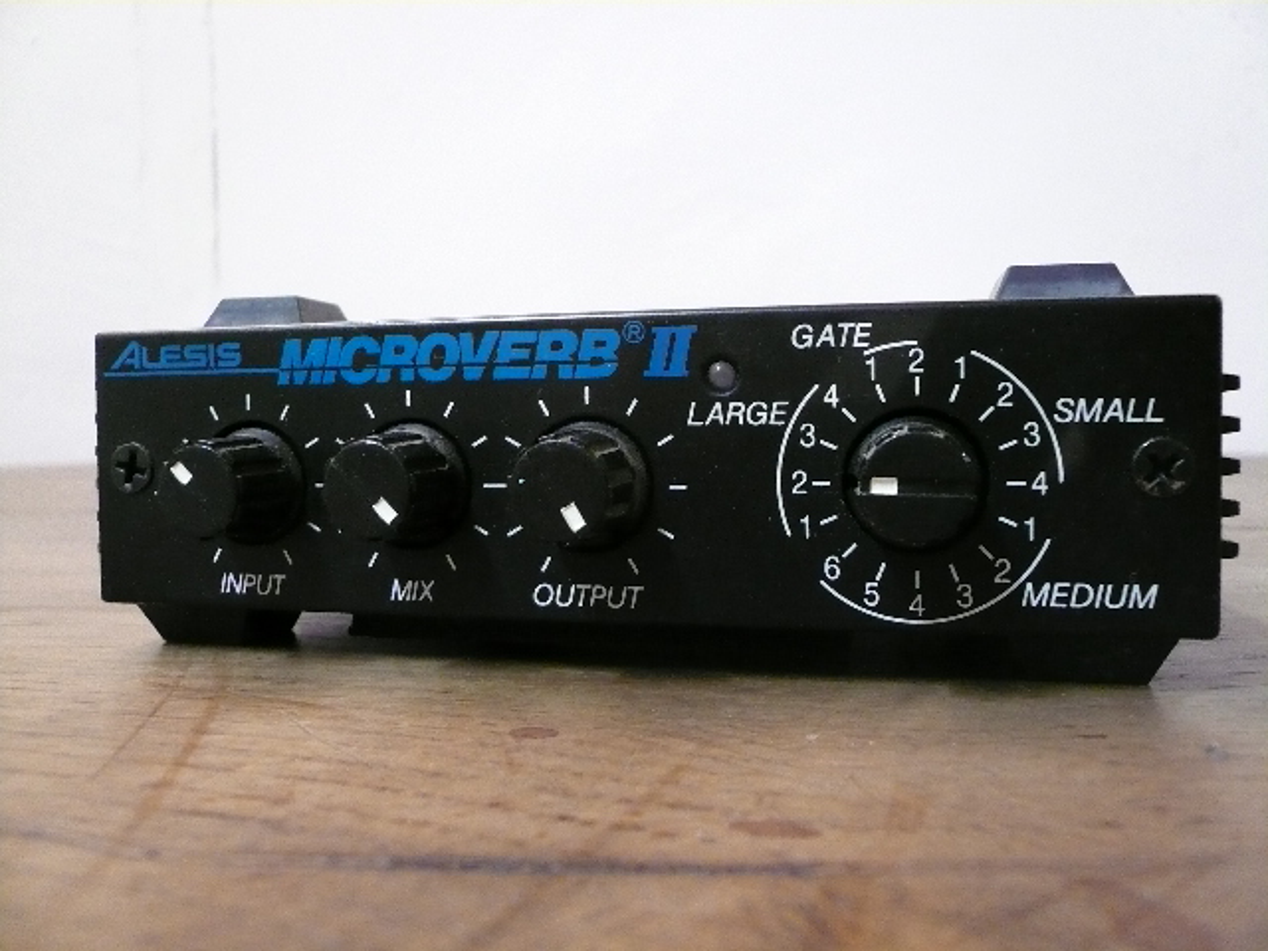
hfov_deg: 63.4
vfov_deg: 49.7
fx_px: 1026
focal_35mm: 28
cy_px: 476
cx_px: 634
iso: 400
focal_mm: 4.6
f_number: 2.8
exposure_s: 1/10
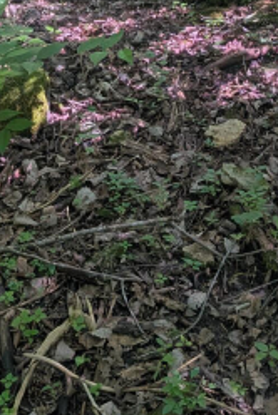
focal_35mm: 67
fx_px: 774
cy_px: 16
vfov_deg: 28.5
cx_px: 102
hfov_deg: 20.3
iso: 26
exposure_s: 1/151
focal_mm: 4.53
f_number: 1.7
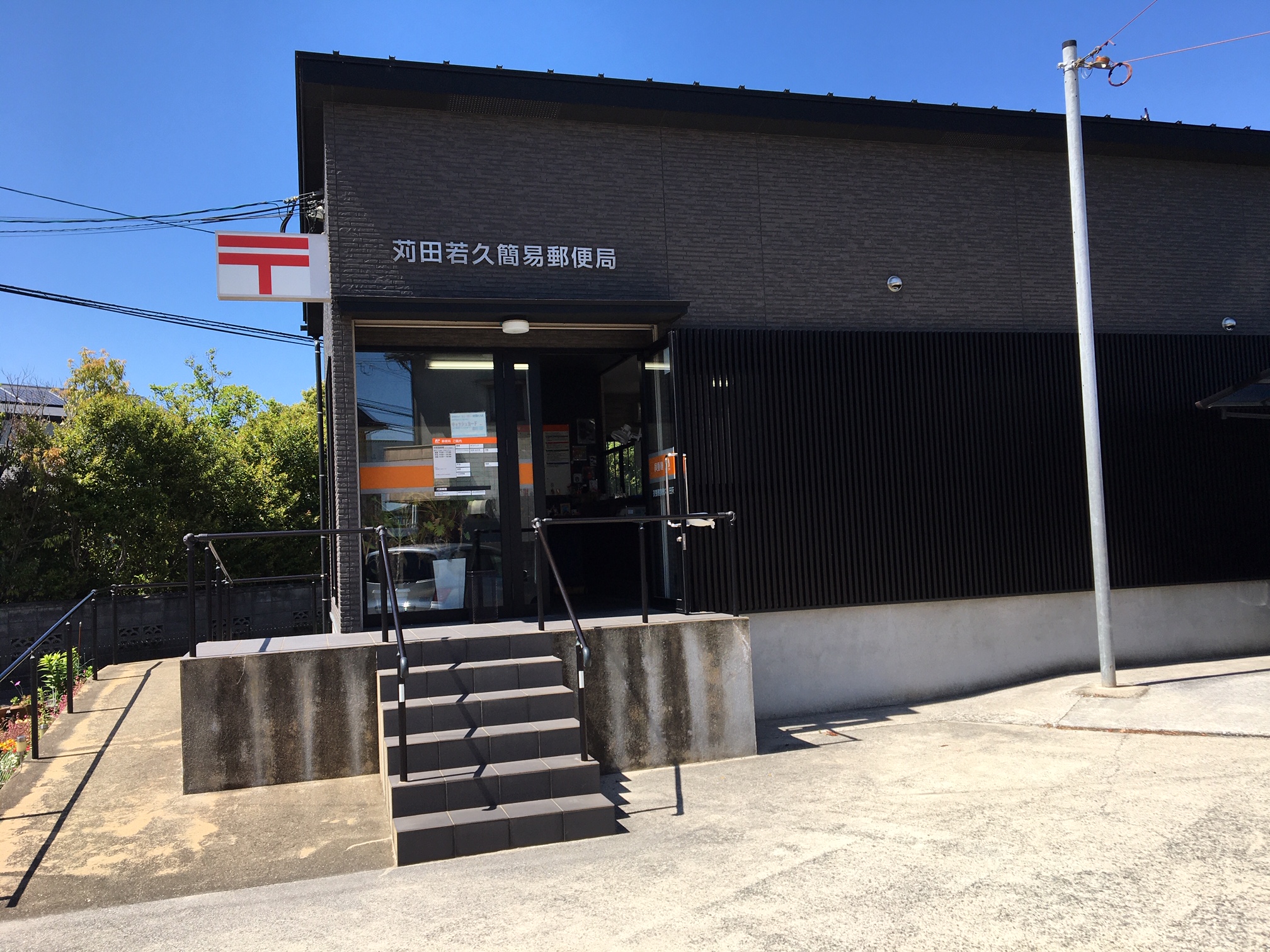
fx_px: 1064
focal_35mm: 29
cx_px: 635
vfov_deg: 48.2
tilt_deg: +3.0
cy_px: 476
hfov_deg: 61.7
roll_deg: +2.0
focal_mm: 4.15
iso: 25
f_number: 2.2
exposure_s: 1/974
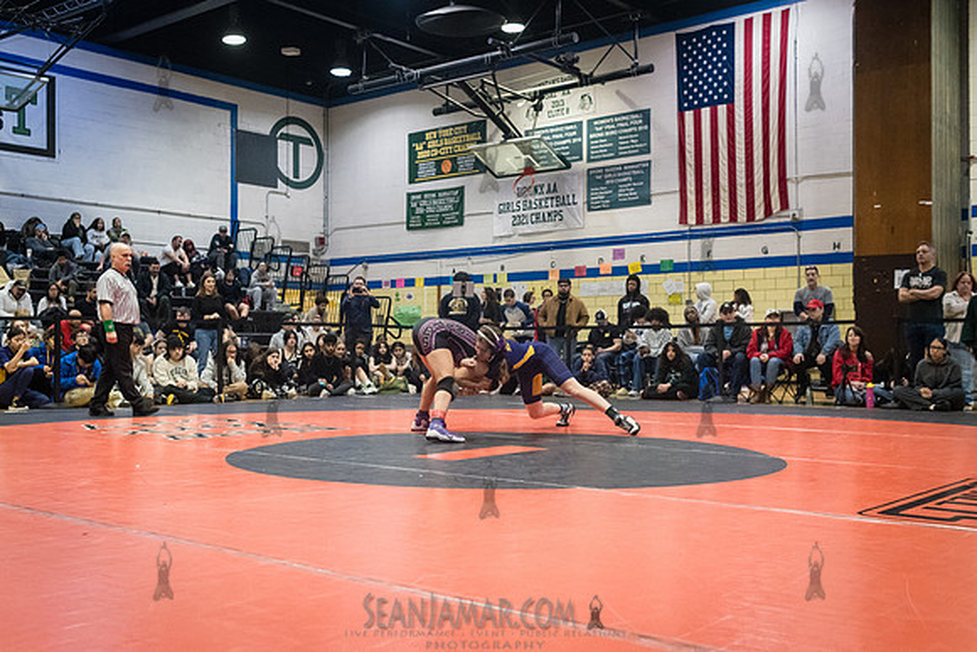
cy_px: 325
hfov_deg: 51.1
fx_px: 1020
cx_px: 468
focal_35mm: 38
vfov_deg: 35.4
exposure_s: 1/400
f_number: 4
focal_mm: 35
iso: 8000
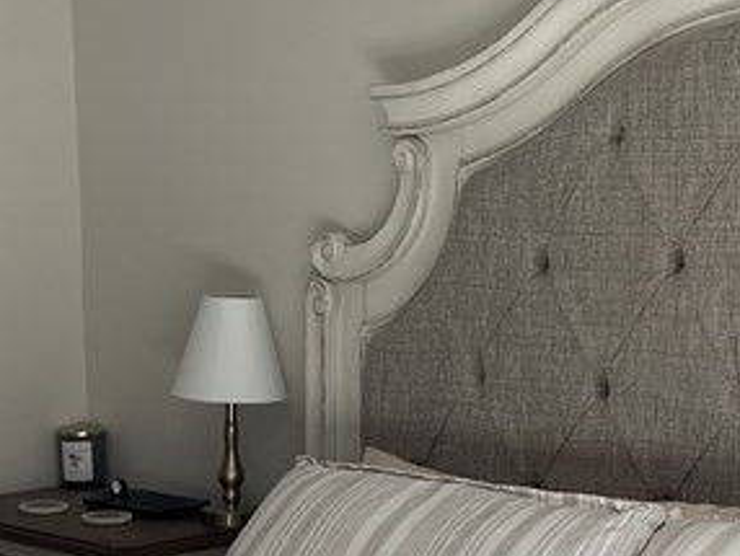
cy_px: 538
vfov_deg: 15.7
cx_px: 370
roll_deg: +0.3
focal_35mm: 93
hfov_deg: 21.1
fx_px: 1990
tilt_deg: -10.8
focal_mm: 4.2
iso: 32
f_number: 1.6
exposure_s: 1/374
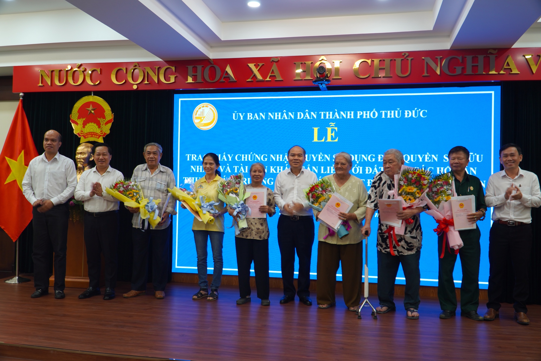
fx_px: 451
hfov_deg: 61.9
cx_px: 270
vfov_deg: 43.6
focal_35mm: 30
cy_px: 180
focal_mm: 20
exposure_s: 1/30
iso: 100
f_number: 4
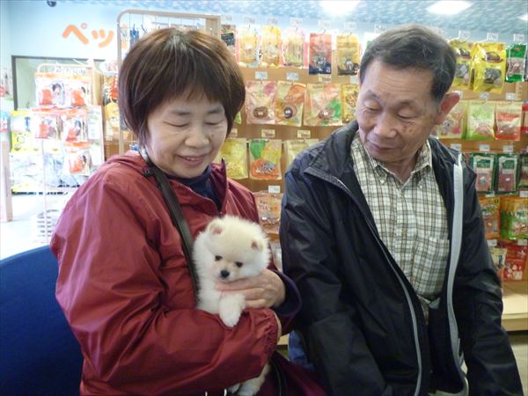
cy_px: 198
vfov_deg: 49.7
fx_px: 427
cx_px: 264
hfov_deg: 63.4
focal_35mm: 28
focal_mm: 5
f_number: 3.1
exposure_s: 1/40
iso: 400
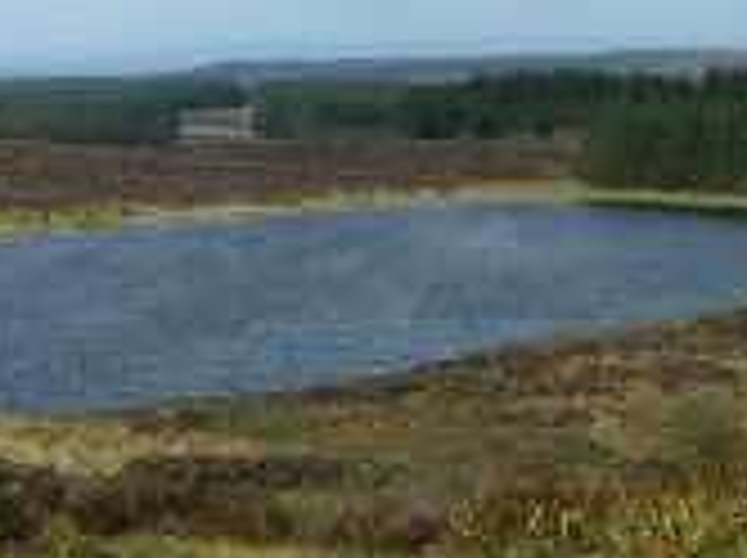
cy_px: 68
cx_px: 194
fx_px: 1982
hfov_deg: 21.2
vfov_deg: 15.8
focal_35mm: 92
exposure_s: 1/440
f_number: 4.9
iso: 50
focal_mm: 5.7
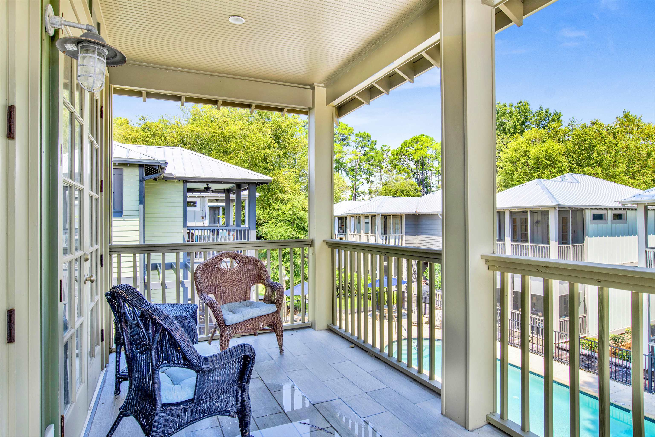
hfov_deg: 84.0
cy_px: 218
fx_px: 364
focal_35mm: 20
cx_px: 328
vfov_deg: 61.9
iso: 200
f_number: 11
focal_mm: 20
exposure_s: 1/160
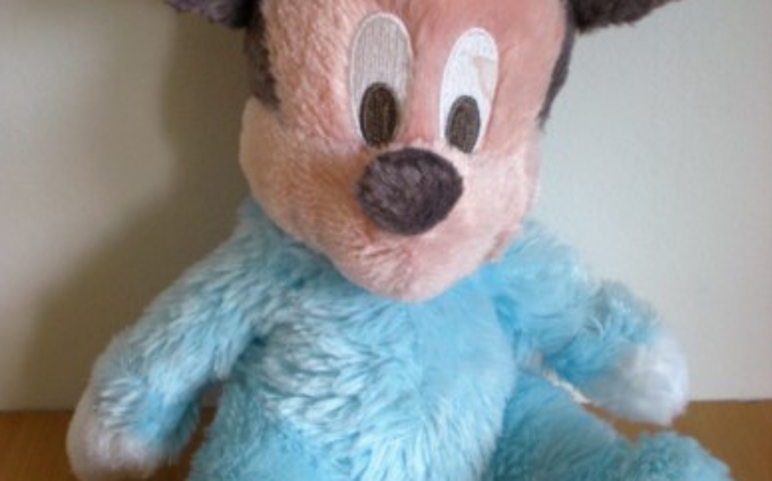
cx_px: 386
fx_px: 1135
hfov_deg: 37.6
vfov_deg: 23.9
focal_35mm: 54
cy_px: 288
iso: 200
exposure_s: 1/57.7
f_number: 3.1
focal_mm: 6.3
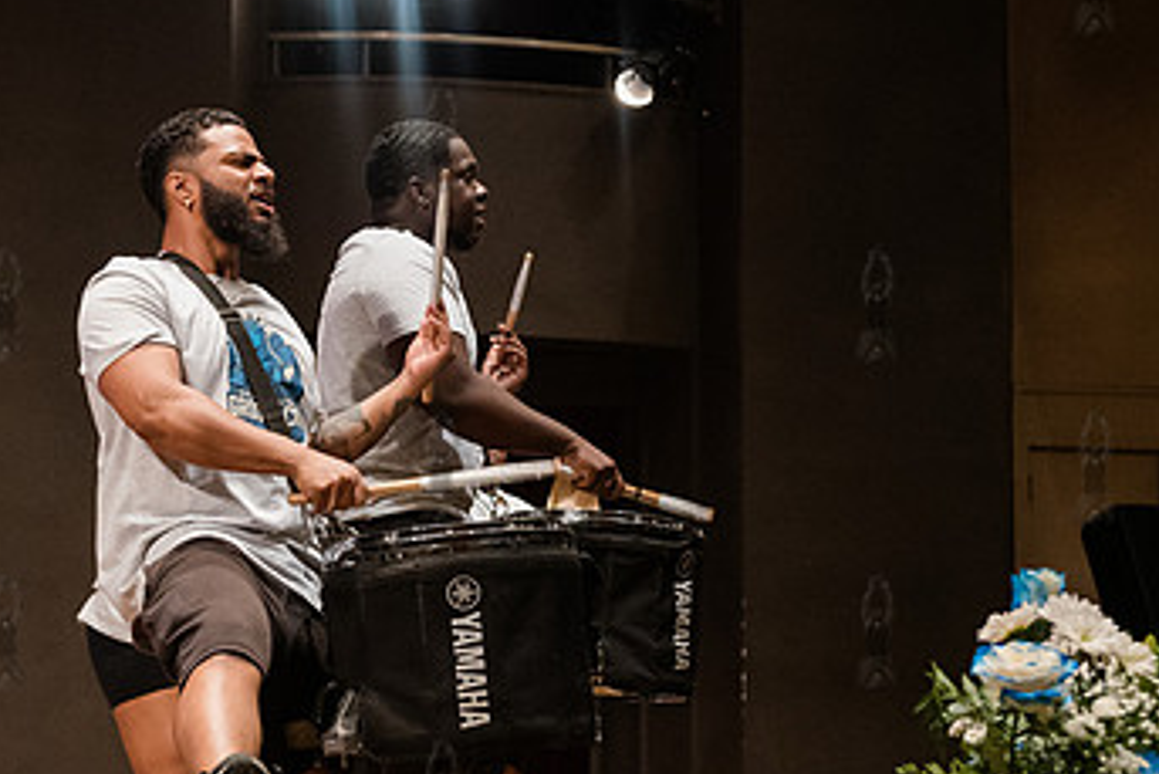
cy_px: 465
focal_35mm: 89
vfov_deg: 15.4
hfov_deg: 22.8
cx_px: 439
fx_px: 2866
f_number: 4
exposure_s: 1/250
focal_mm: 52
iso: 5000
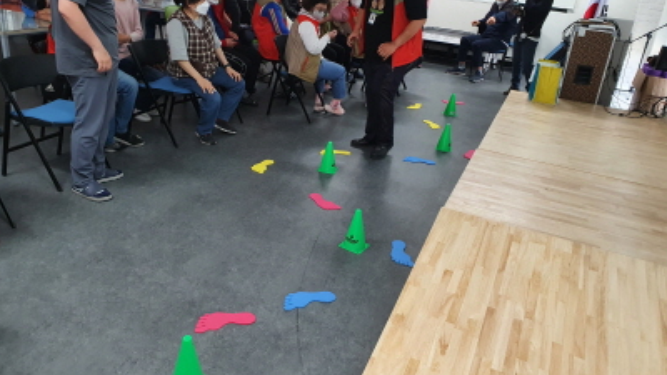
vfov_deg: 40.1
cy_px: 158
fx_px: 513
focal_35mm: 29
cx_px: 337
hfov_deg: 66.1
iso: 250
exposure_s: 1/60
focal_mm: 4.32
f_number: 2.4
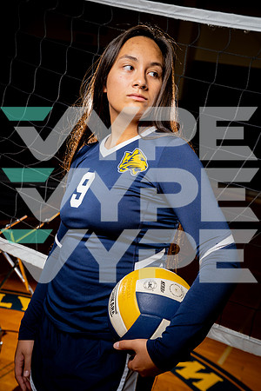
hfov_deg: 26.0
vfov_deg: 38.2
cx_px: 130
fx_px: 565
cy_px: 196
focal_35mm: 52
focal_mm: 52
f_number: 5.6
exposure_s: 1/250
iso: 250
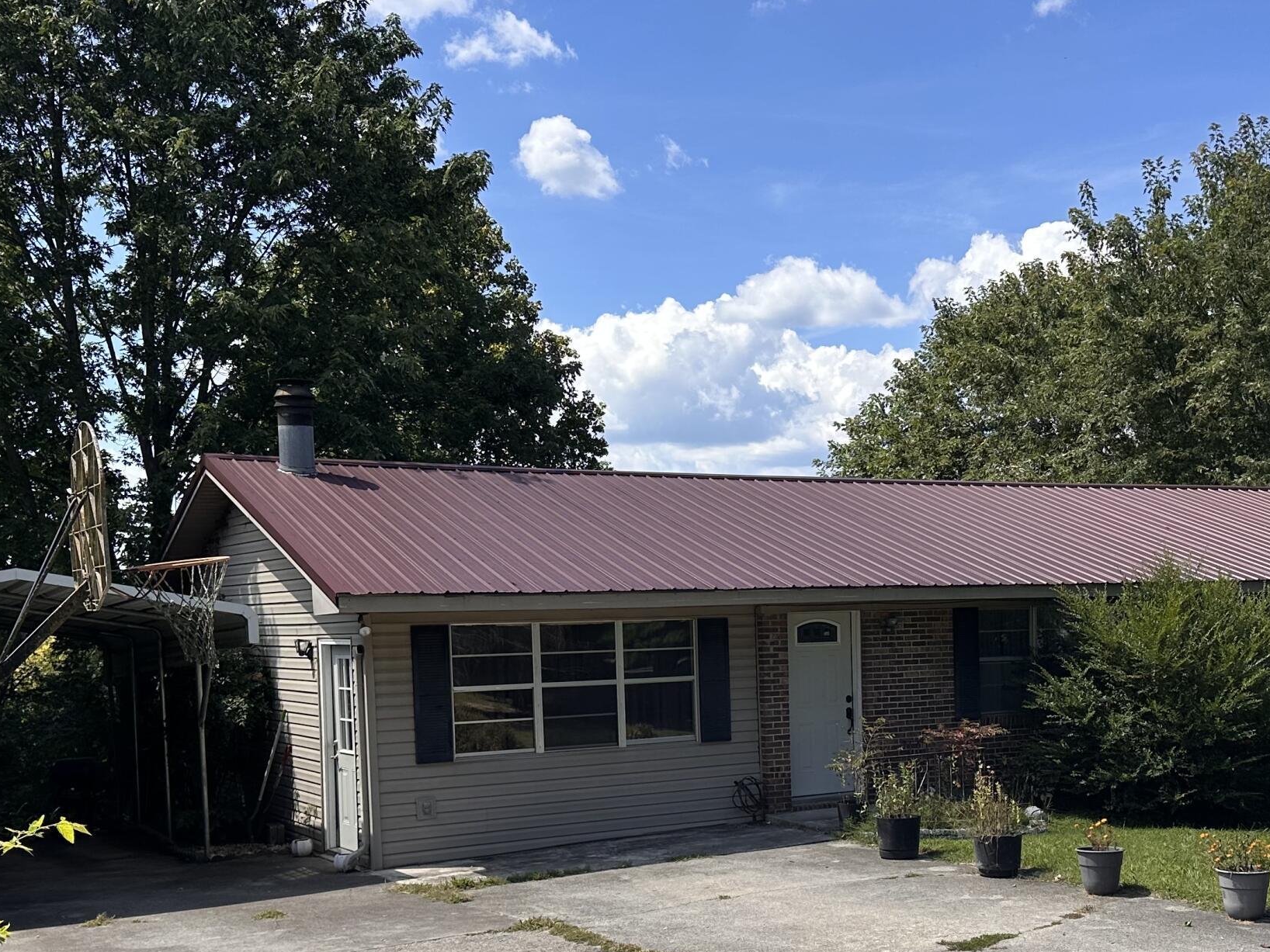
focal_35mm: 44
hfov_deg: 42.6
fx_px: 1614
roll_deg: +0.8
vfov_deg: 32.4
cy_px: 687
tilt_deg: -2.5
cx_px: 788
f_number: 1.78
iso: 80
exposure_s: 1/3861
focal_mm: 6.86
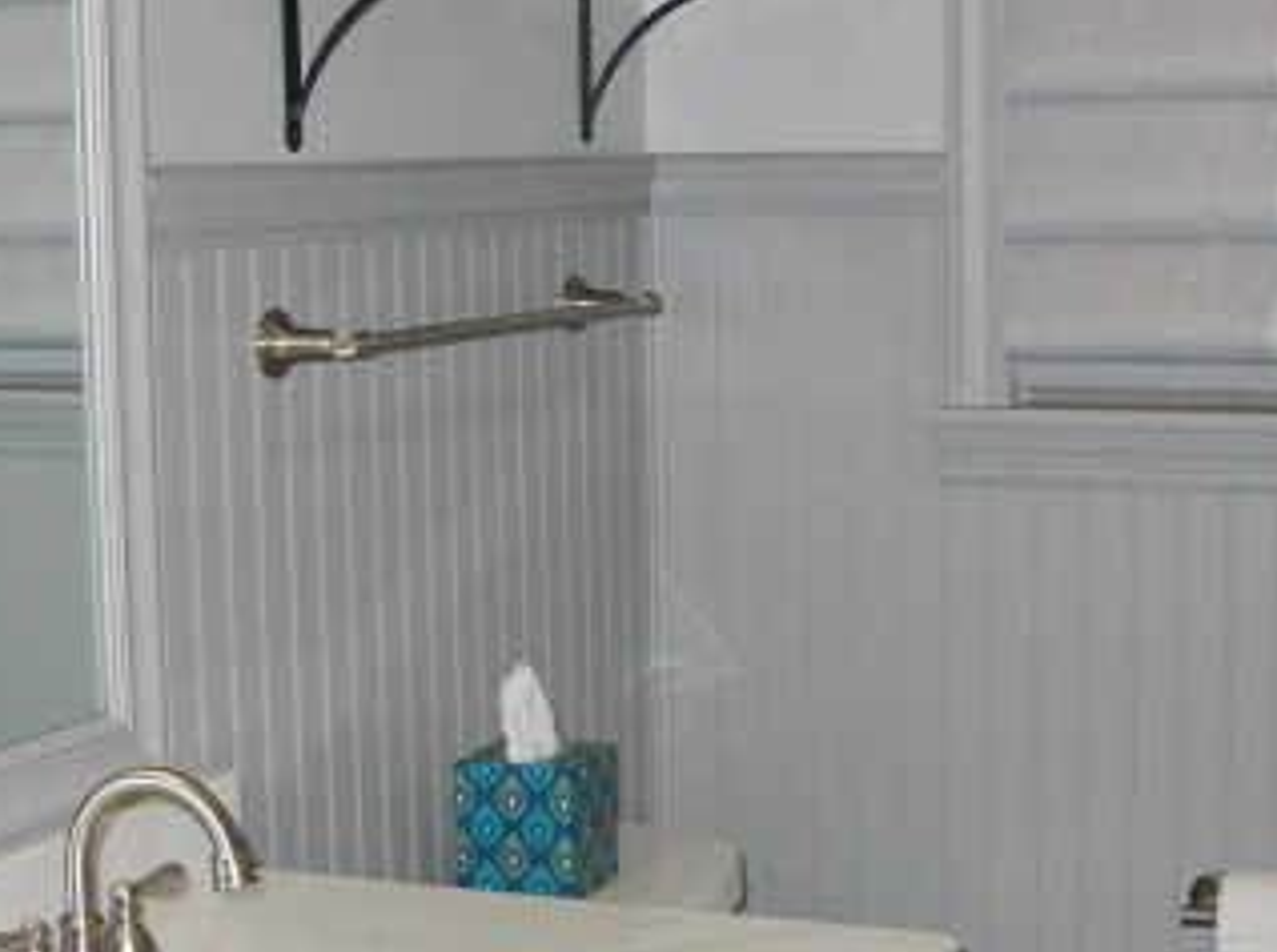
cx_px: 811
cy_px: 546
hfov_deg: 25.6
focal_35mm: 76
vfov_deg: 19.3
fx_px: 2797
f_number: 2.7
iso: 50
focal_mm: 6
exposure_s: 1/60.1
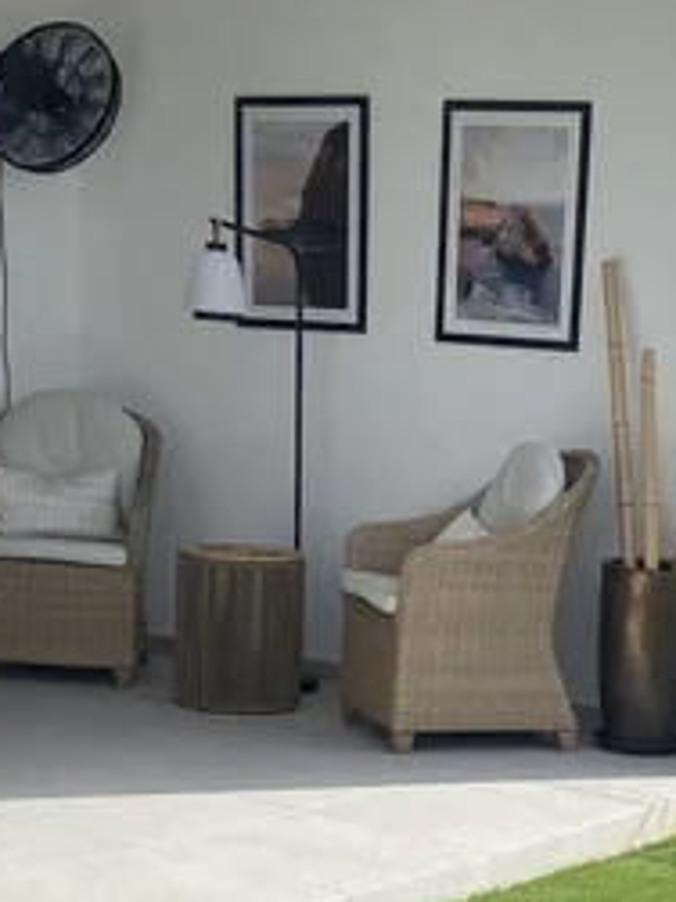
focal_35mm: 83
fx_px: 2163
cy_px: 938
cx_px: 626
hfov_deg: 17.5
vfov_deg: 22.5
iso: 32
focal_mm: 4.25
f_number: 1.8
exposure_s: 1/2967
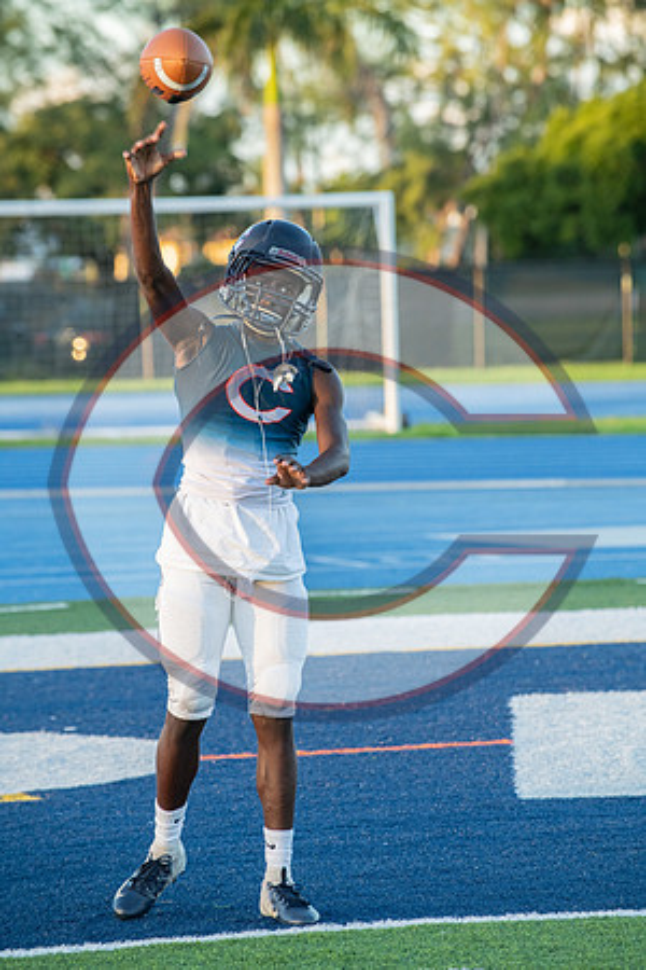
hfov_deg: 6.9
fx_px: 5383
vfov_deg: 10.3
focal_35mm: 200
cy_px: 485
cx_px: 323
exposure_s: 1/800
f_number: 5.6
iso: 400
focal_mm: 200
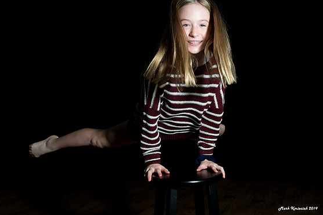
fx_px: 395
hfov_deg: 44.2
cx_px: 201
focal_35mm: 44
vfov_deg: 30.4
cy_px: 136
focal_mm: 34
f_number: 8
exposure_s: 1/250
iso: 200
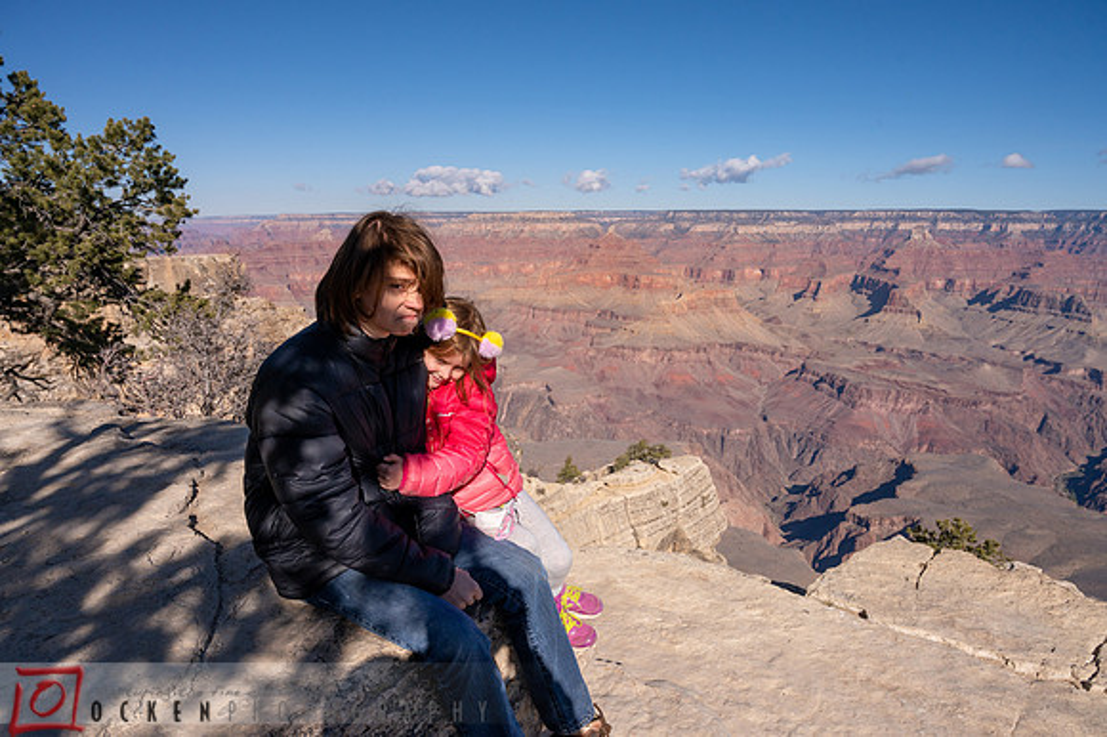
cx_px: 554
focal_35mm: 24
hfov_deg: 73.8
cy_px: 368
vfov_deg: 53.1
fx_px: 738
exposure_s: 1/2500
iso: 400
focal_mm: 24
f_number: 8
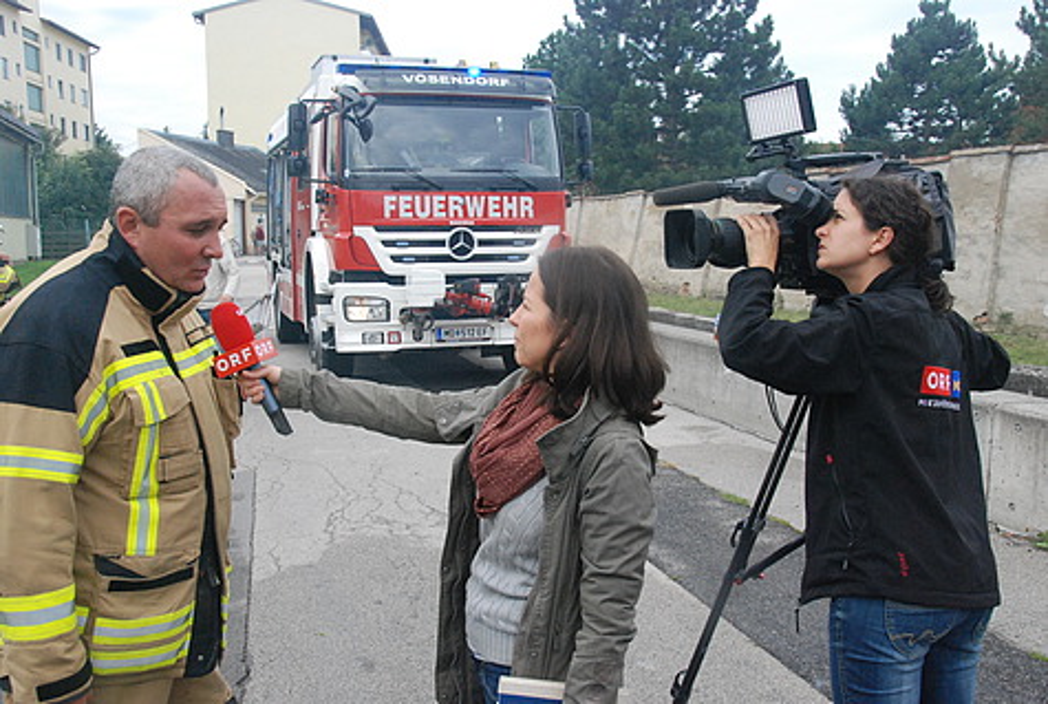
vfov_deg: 37.0
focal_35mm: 36
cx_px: 524
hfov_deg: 53.0
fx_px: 1050
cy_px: 352
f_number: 11
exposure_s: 1/500
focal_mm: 24
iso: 1250
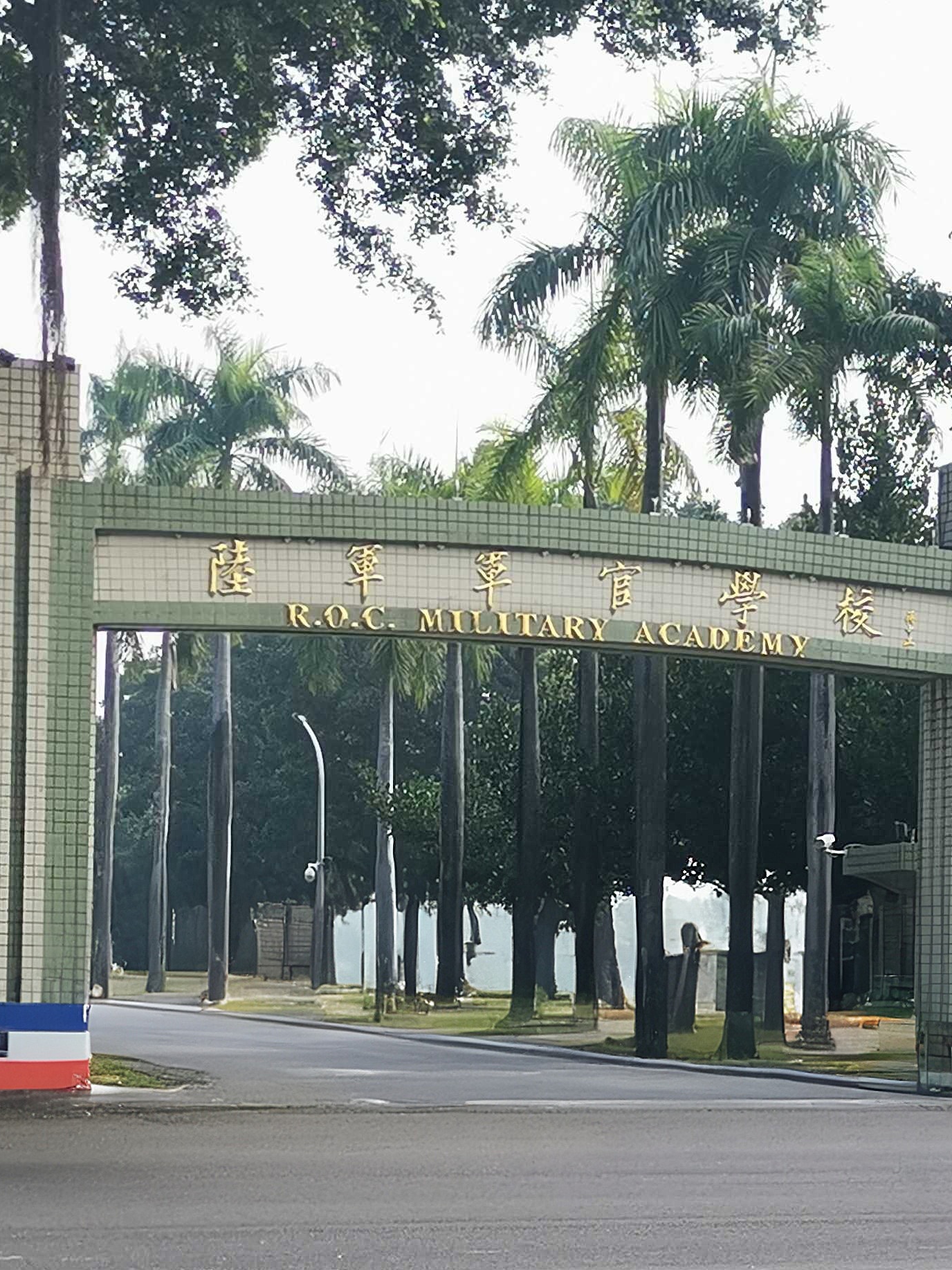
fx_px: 3411
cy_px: 941
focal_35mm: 93
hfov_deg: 15.3
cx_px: 1145
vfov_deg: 20.9
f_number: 1.8
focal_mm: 4.8
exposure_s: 1/1429
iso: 50
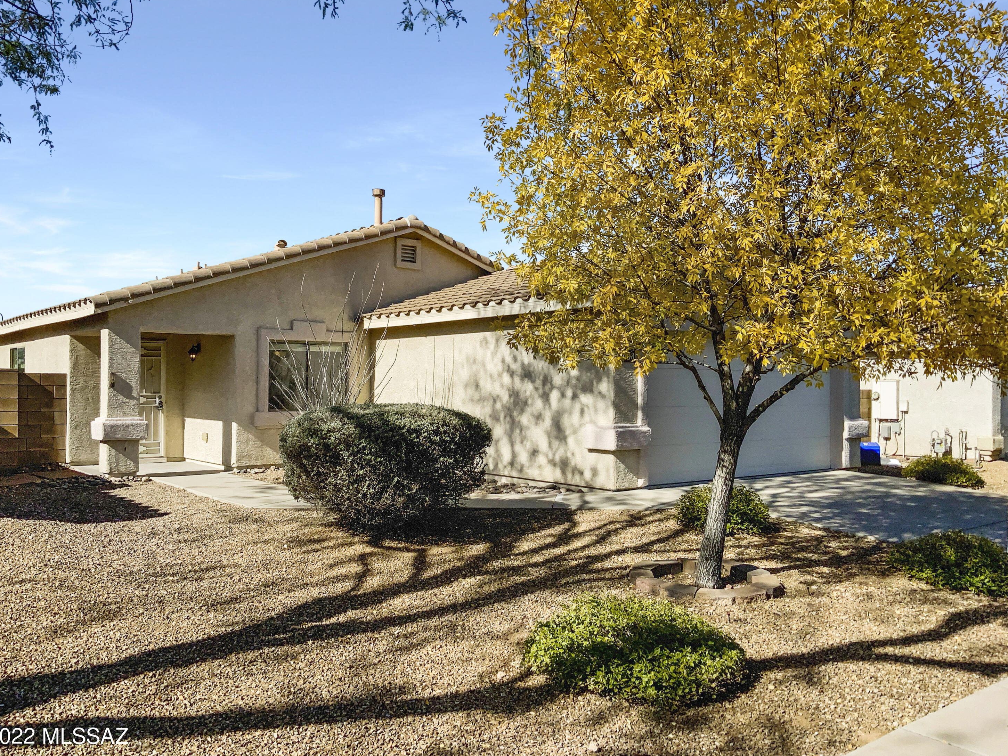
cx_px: 490
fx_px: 874
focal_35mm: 30
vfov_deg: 46.8
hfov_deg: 60.0
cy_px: 381
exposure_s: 1/4405
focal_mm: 3
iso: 20
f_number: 1.8
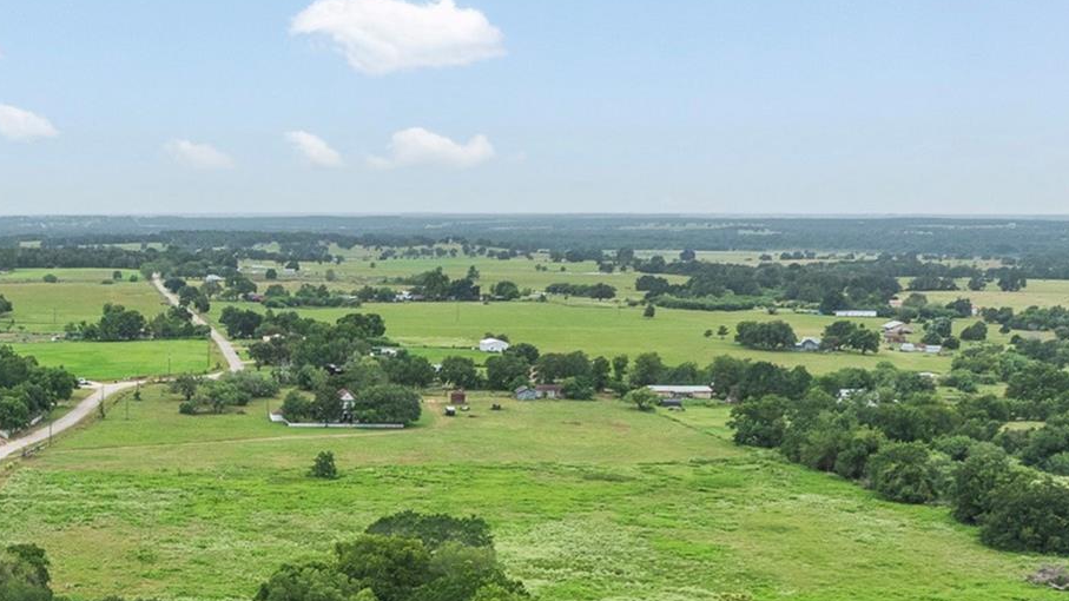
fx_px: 1672
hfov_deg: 33.4
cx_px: 84
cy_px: 738
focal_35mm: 59
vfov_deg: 19.1
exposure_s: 1/320
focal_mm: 12.29
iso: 200
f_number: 2.8
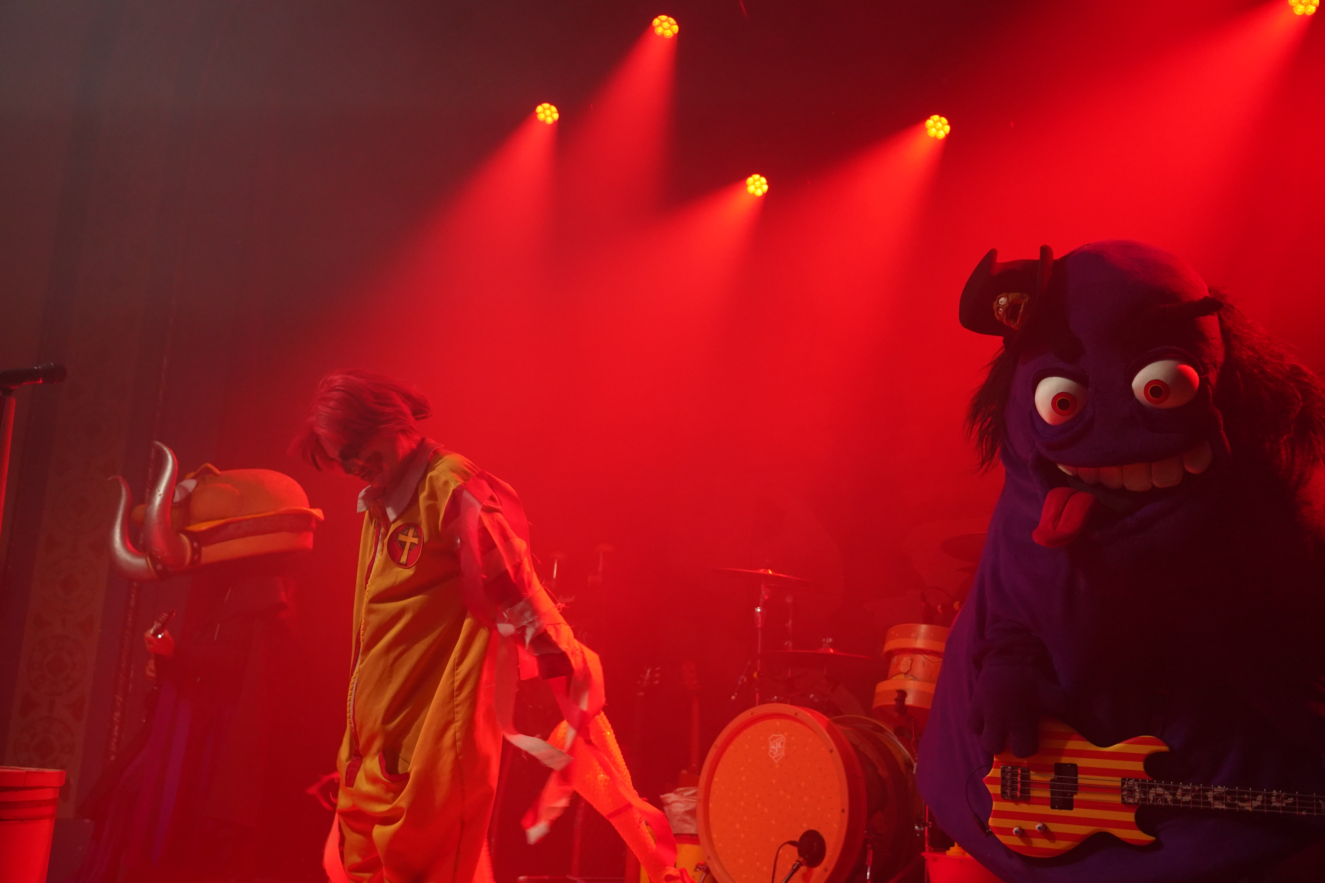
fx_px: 1435
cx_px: 662
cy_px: 442
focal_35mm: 39
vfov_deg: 34.2
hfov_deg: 49.6
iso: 4000
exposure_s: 1/160
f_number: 4
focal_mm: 39
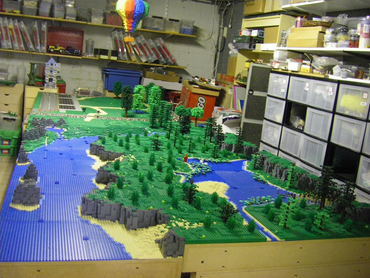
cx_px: 185
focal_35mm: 38
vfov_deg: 37.7
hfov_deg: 49.0
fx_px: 406
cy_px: 139
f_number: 3.5
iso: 800
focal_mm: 6.3
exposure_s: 1/15
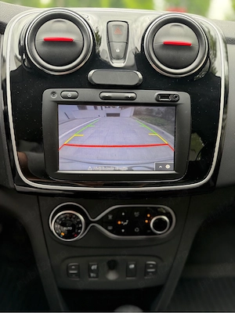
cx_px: 118
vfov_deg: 71.6
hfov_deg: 56.8
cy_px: 156
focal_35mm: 24
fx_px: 217
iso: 160
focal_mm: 6.76
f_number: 1.78
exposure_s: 1/201
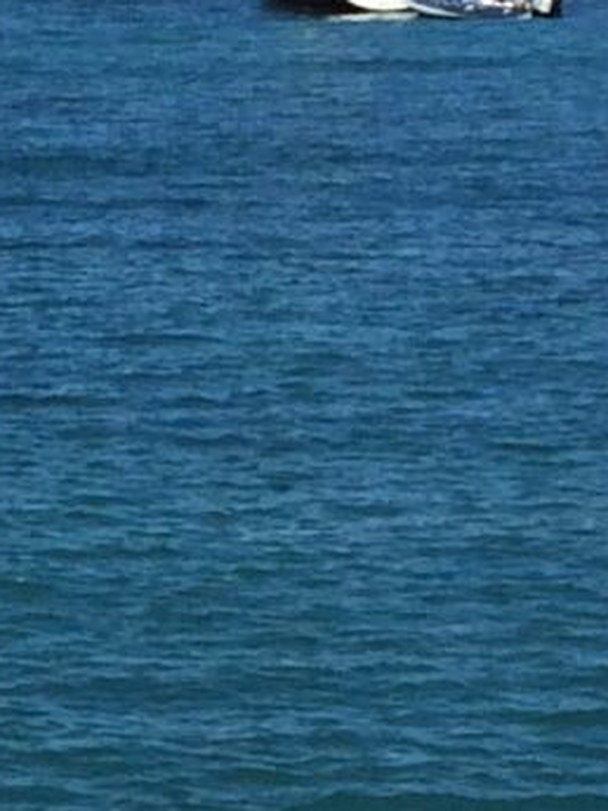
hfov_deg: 6.7
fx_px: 5058
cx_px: -592
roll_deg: +0.3
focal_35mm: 216
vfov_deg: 8.8
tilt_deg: -19.2
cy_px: 1481
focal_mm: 4.15
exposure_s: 1/3165
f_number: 2.2
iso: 32
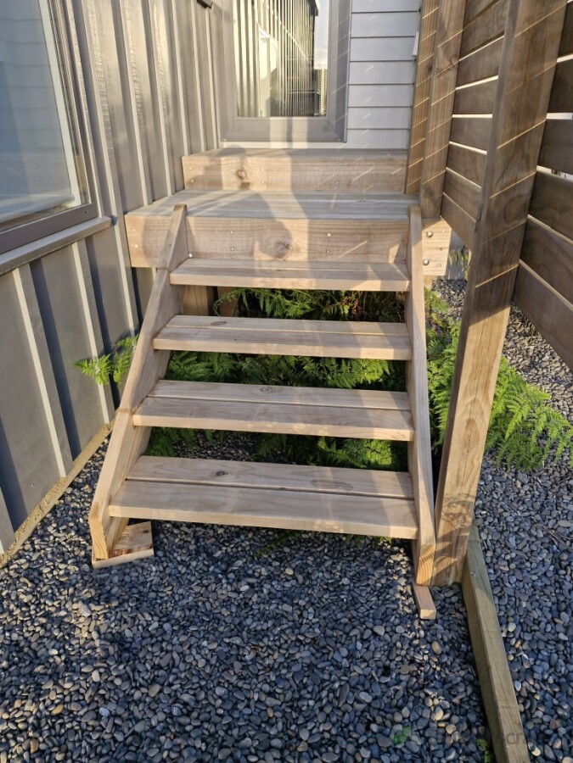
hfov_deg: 58.9
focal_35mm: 23
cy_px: 382
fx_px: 508
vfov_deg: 73.9
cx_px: 286
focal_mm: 5.54
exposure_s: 1/180
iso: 50
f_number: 1.8
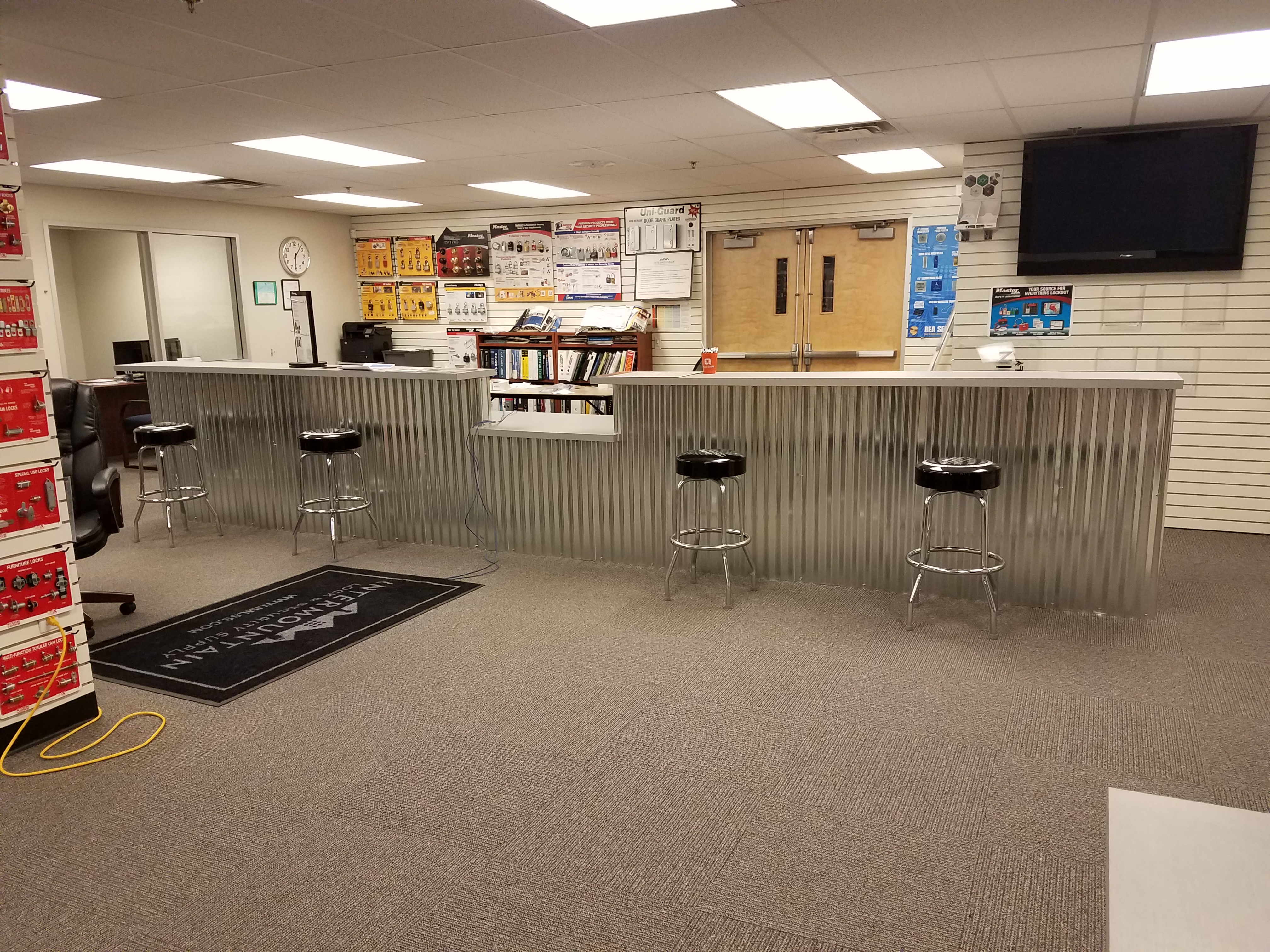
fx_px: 954
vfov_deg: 53.1
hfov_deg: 67.3
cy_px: 476
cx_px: 635
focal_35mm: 26
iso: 125
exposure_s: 1/60
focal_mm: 4.2
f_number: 1.7
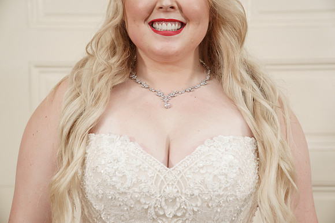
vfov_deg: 19.5
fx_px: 652
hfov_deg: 28.8
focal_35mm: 70
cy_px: 112
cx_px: 168
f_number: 4
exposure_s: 1/100
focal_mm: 70
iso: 2000
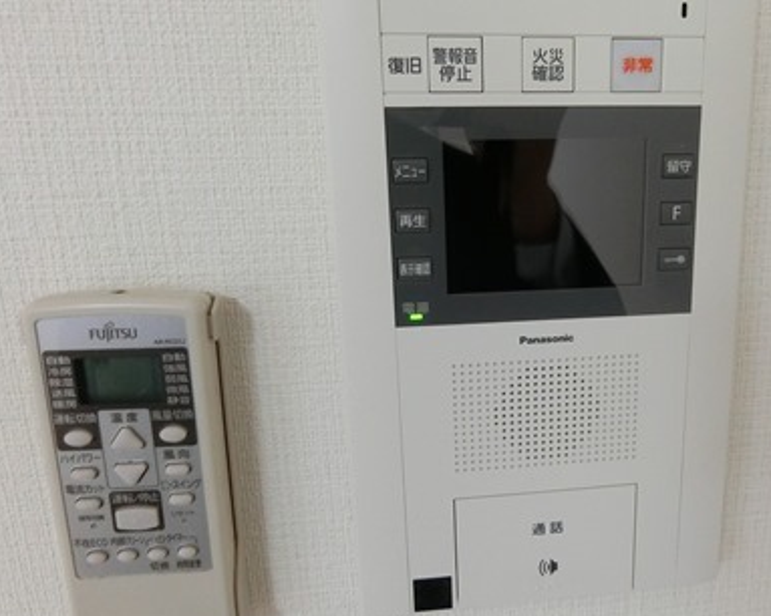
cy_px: 286
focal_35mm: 31
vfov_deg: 47.0
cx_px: 535
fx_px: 707
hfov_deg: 55.6
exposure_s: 1/60
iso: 400
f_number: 2.7
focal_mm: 4.06
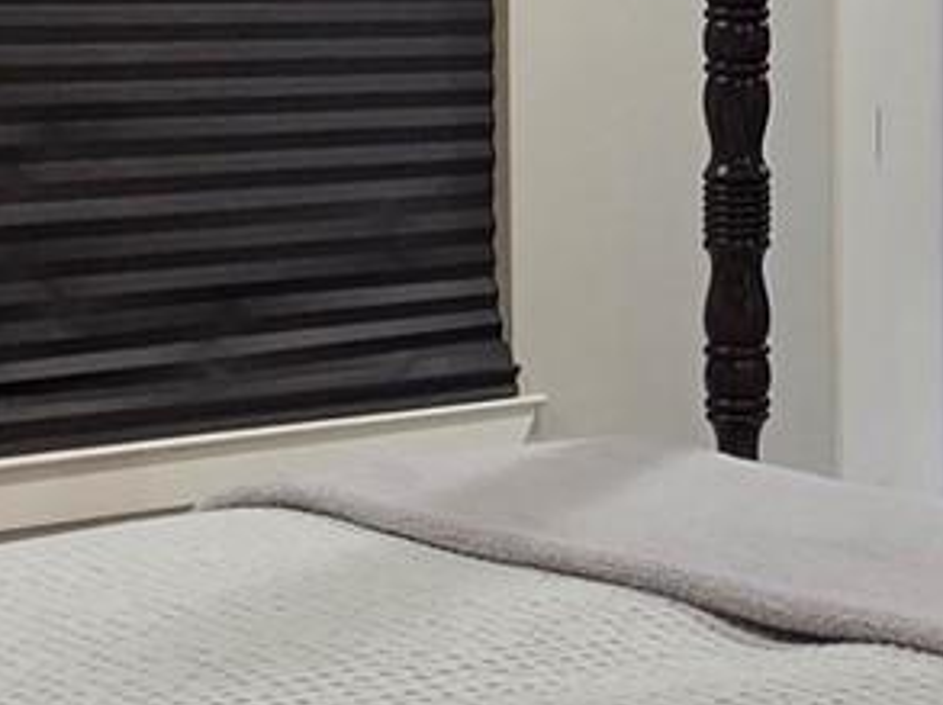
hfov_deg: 19.5
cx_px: 1307
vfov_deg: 15.8
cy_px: -55
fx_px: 2476
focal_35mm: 91
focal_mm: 2.2
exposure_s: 1/61
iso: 250
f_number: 1.9
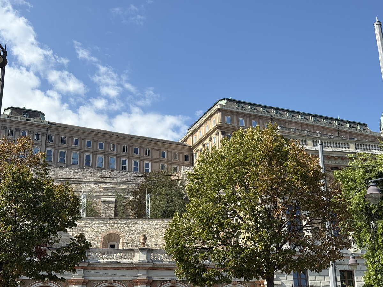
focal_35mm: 52
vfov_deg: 28.0
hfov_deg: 36.8
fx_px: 575
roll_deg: +1.3
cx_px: 192
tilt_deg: +22.6
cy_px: 144
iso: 32
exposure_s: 1/2994
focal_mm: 5.96
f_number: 1.6
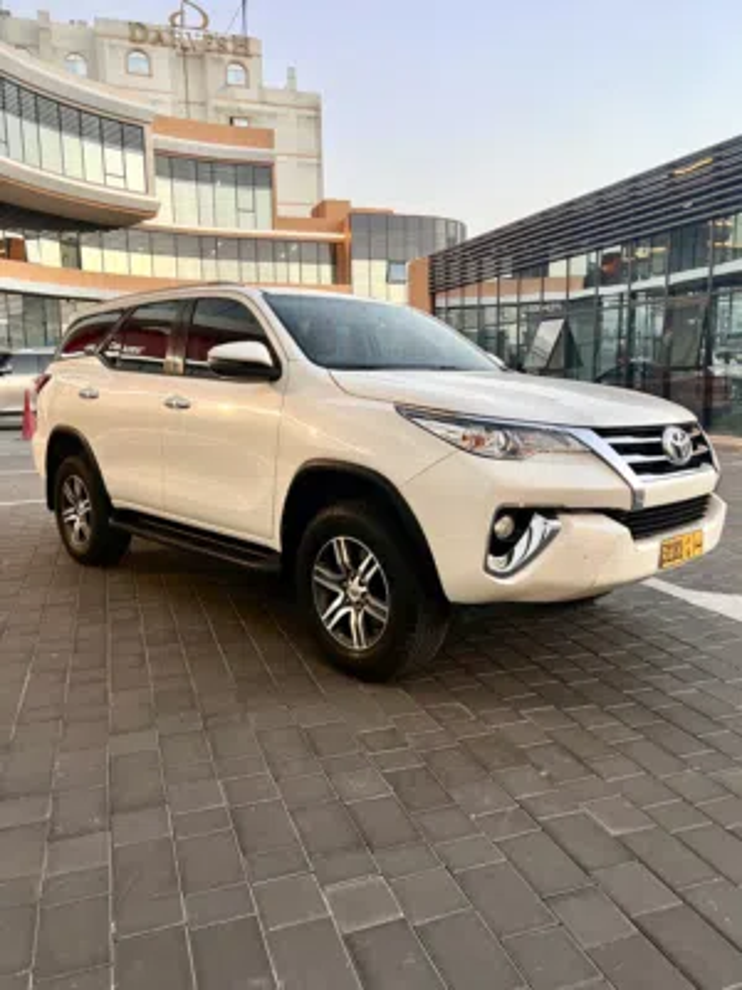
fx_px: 743
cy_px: 495
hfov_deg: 53.1
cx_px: 371
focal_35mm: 26
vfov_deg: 67.3
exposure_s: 1/50
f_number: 1.5
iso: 160
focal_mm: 5.7
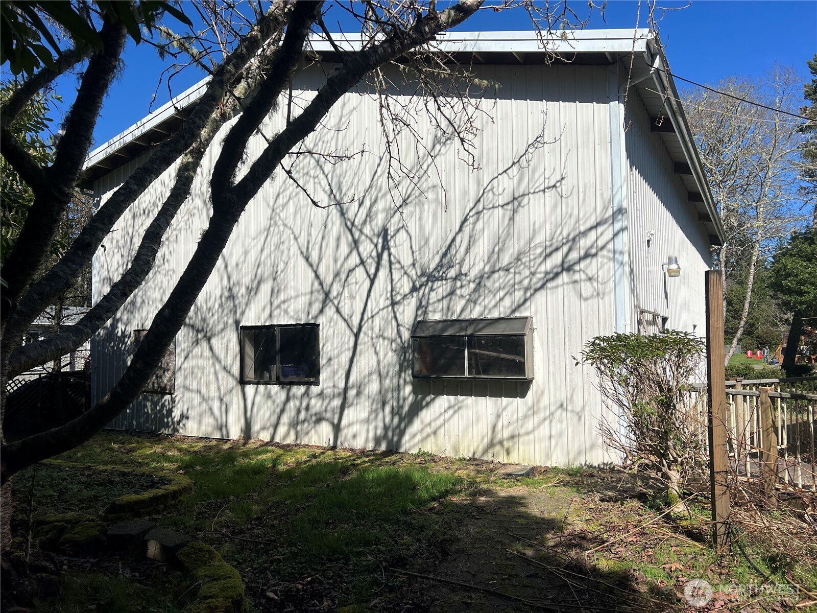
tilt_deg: +1.8
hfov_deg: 67.3
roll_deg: +0.4
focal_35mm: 26
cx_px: 408
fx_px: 614
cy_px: 306
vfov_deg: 53.1
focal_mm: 5.7
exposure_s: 1/6993
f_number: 1.5
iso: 50
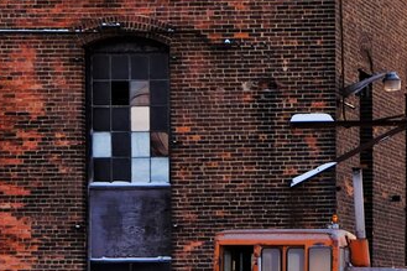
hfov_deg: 10.2
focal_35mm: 202
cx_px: 244
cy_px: 220
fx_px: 2282
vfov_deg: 6.8
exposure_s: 1/120
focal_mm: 55
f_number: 4
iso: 200
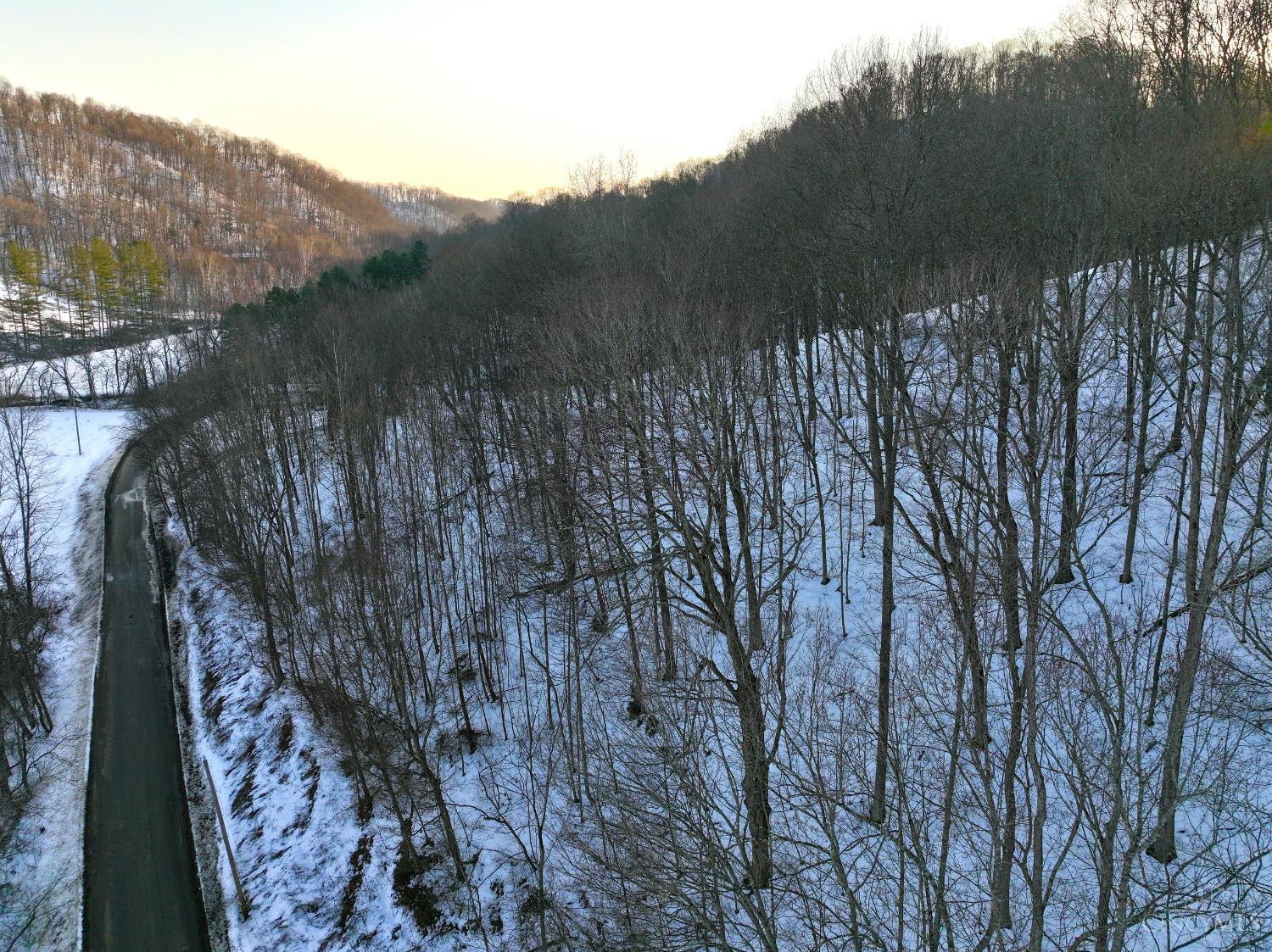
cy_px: 476
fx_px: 881
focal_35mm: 24
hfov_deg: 71.6
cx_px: 636
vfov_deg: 56.8
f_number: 2.8
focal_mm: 12.29
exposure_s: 1/100
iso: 260
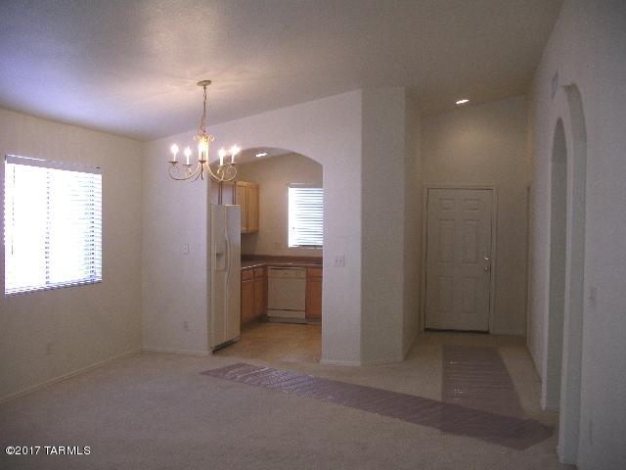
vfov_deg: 38.7
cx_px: 313
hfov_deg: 50.1
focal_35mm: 37
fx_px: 669
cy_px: 235
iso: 125
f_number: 2.8
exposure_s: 1/60
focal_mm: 7.8
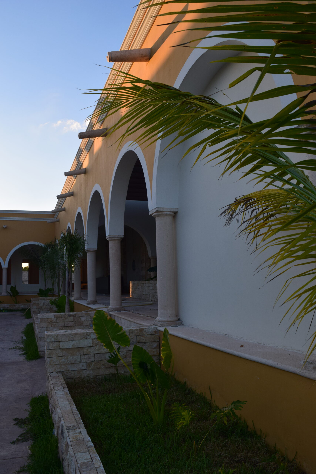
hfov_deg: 47.9
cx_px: 158
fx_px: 355
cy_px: 237
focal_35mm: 27
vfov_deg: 67.4
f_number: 10
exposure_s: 1/200
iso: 400
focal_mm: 18
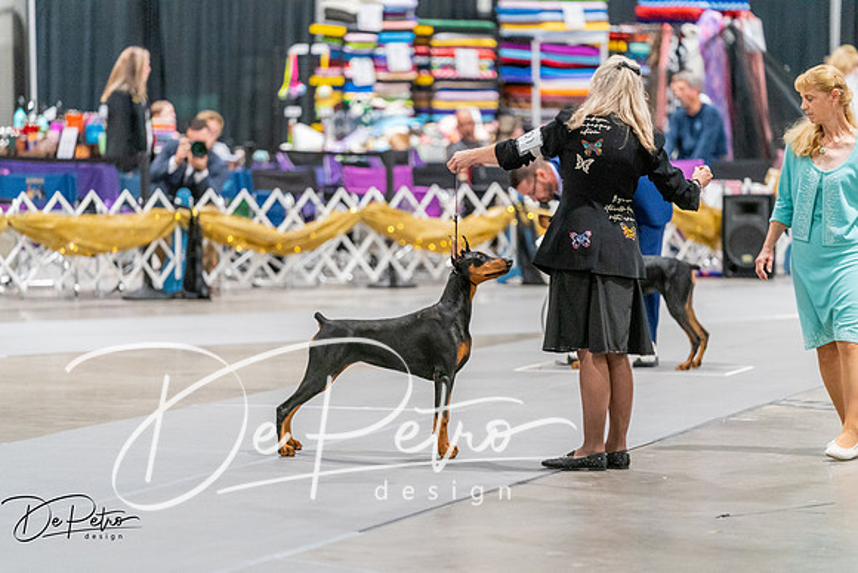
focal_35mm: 184
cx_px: 429
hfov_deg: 11.2
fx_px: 4386
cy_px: 286
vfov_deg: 7.5
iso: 6400
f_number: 2.8
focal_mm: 184
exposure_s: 1/250
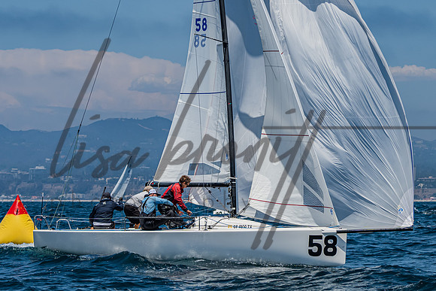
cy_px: 162
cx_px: 265
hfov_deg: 10.8
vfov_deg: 7.3
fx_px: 2296
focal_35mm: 190
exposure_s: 1/2000
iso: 400
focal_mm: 120
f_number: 6.3
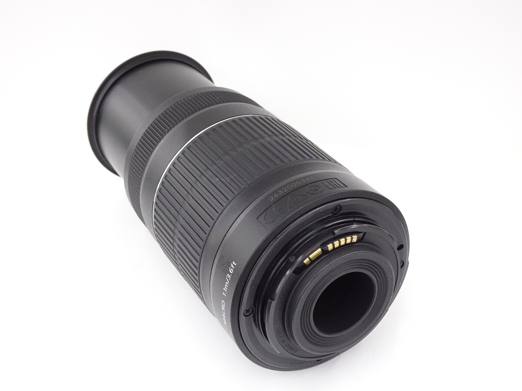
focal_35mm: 48
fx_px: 724
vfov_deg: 30.3
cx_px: 261
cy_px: 196
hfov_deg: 39.7
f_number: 4.5
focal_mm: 8.18
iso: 400
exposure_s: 1/50
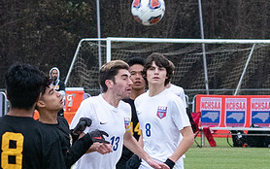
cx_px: 135
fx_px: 4682
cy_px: 163
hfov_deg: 3.3
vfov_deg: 2.1
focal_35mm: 636
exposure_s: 1/800
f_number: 5.6
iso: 2500
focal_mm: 100
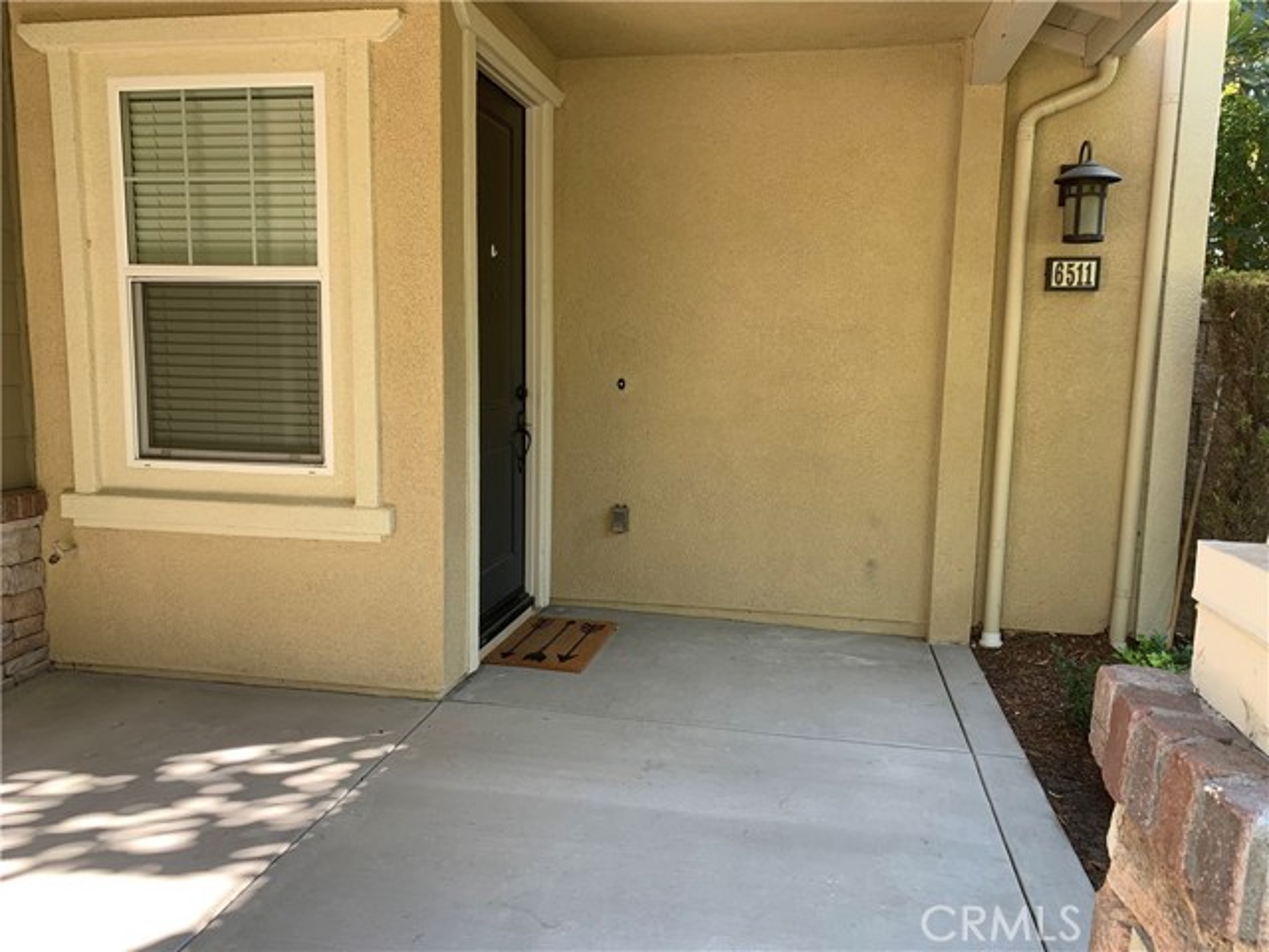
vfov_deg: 53.1
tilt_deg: -7.1
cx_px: 634
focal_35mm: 26
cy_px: 476
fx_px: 953
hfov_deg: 67.3
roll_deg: -1.5
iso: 40
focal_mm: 4.25
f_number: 1.8
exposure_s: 1/121
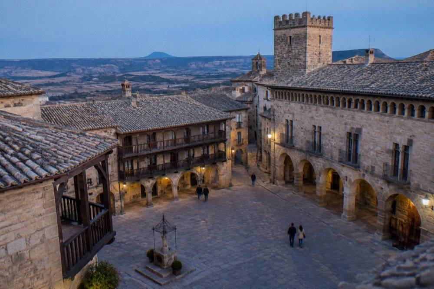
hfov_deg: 48.5
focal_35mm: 40
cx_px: 217
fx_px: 482
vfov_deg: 33.4
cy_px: 144
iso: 320
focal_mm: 40
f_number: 11
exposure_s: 1/80
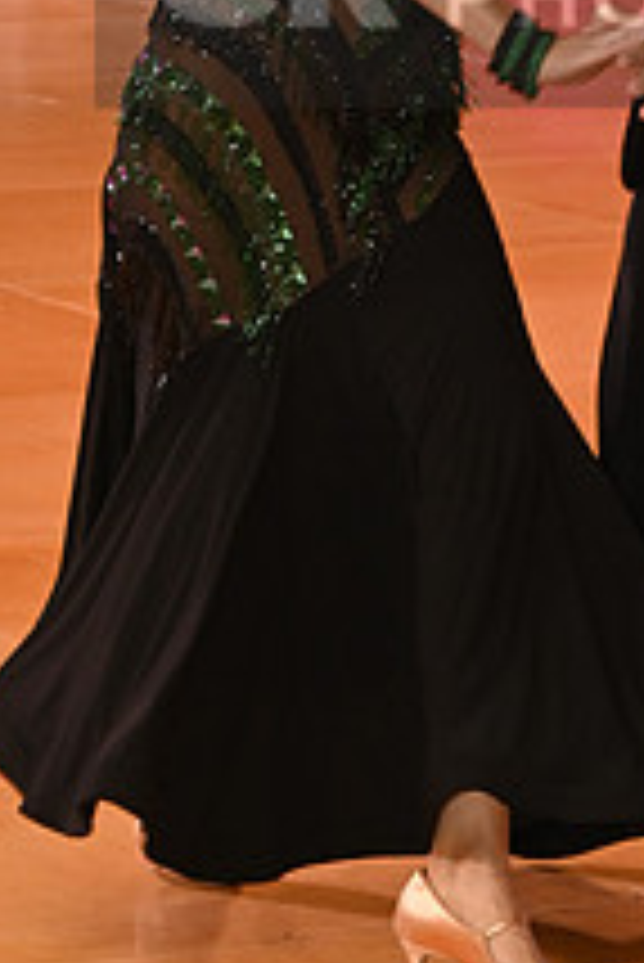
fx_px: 7635
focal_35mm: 285
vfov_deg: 7.2
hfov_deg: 4.8
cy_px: -40
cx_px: 718
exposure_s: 1/200
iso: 4000
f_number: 4
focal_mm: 105
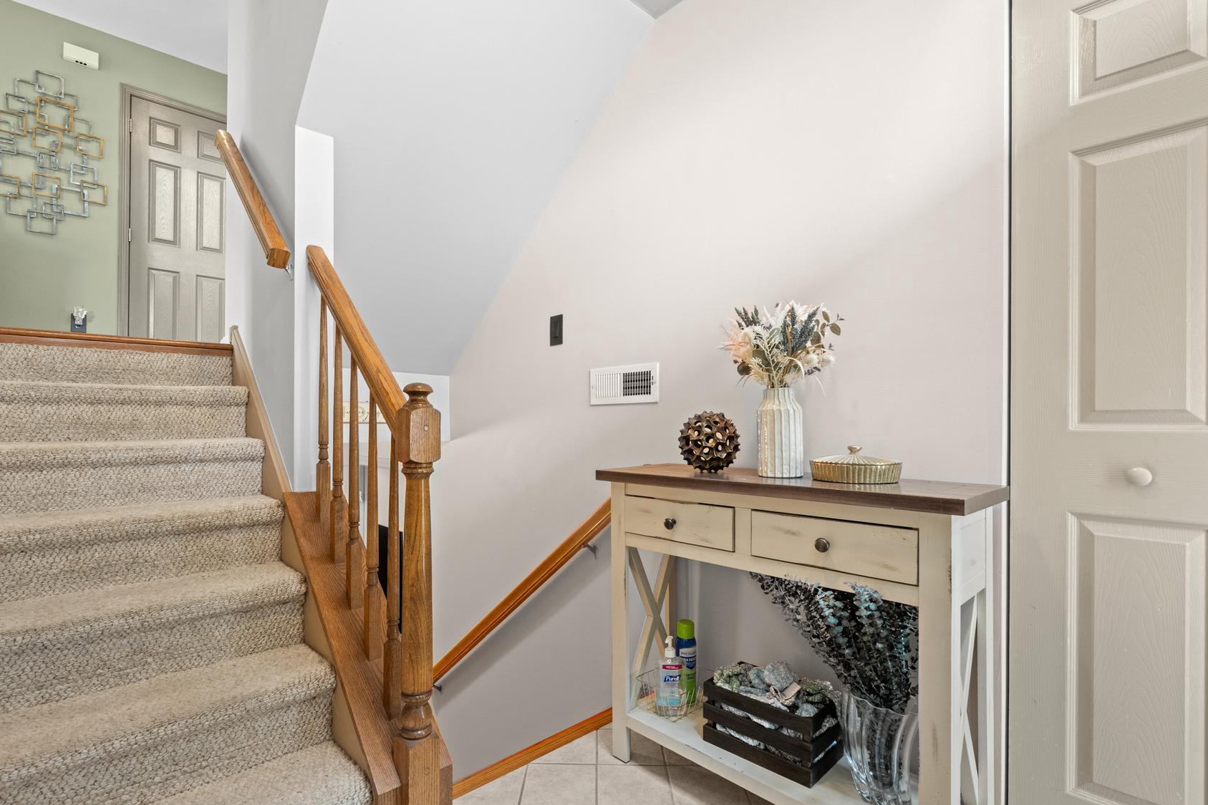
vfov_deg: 70.4
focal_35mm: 17
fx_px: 570
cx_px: 580
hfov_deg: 93.2
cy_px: 421
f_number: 6.3
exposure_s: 1/5
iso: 1250
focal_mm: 14
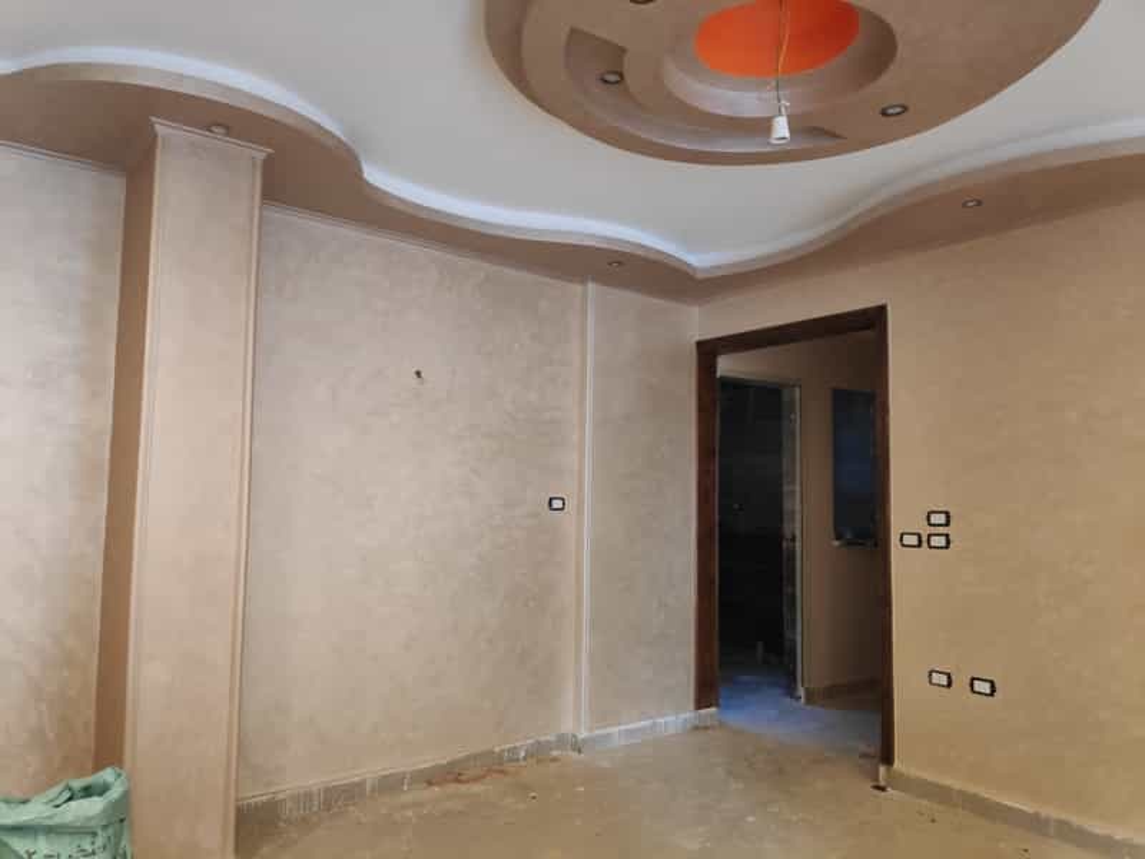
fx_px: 662
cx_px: 572
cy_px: 430
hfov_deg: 81.7
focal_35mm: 20
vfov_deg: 66.0
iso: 721
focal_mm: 3.94
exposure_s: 1/50
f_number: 1.9
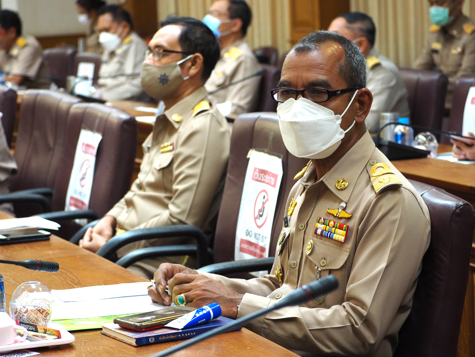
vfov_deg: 12.0
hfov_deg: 15.9
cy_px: 178
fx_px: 1702
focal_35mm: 124
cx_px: 238
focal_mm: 62
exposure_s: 1/80
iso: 1600
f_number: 4.5
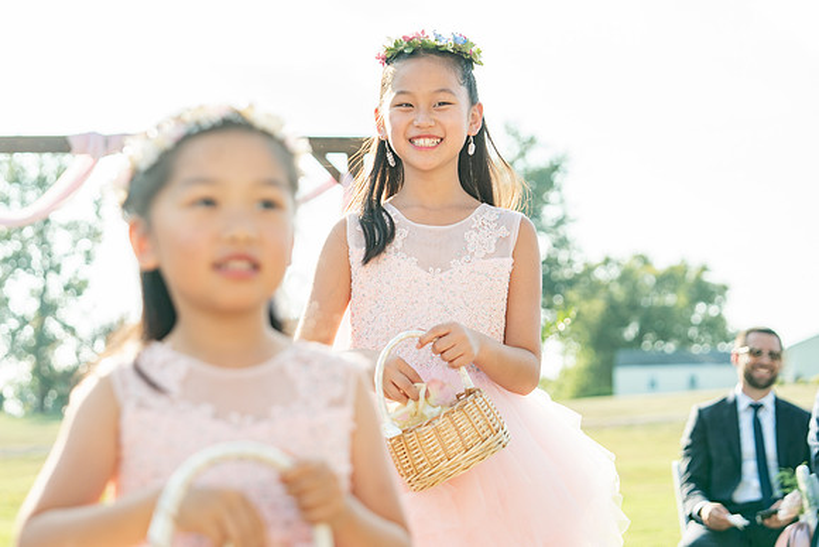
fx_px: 1820
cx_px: 351
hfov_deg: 25.3
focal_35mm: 80
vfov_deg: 17.1
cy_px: 312
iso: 100
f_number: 4
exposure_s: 1/250
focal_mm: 70
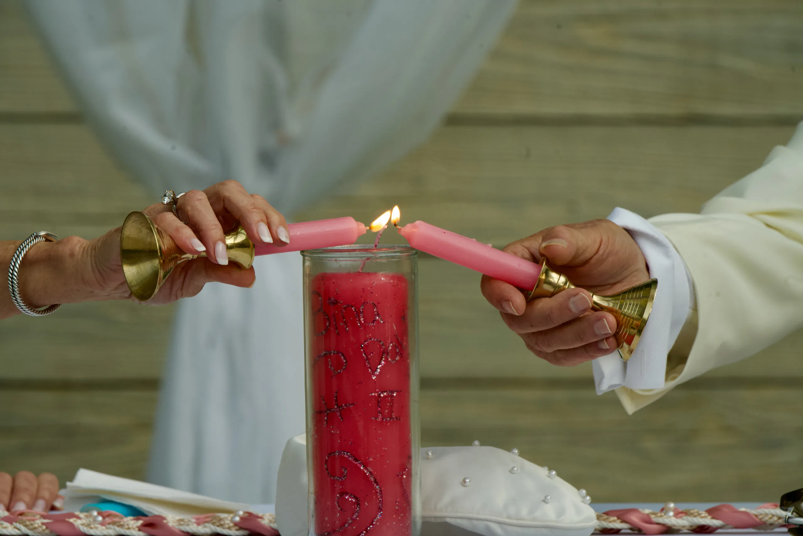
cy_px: 268
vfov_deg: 4.3
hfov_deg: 6.5
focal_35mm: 318
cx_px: 402
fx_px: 7093
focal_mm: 318
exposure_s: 1/320
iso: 1600
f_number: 13
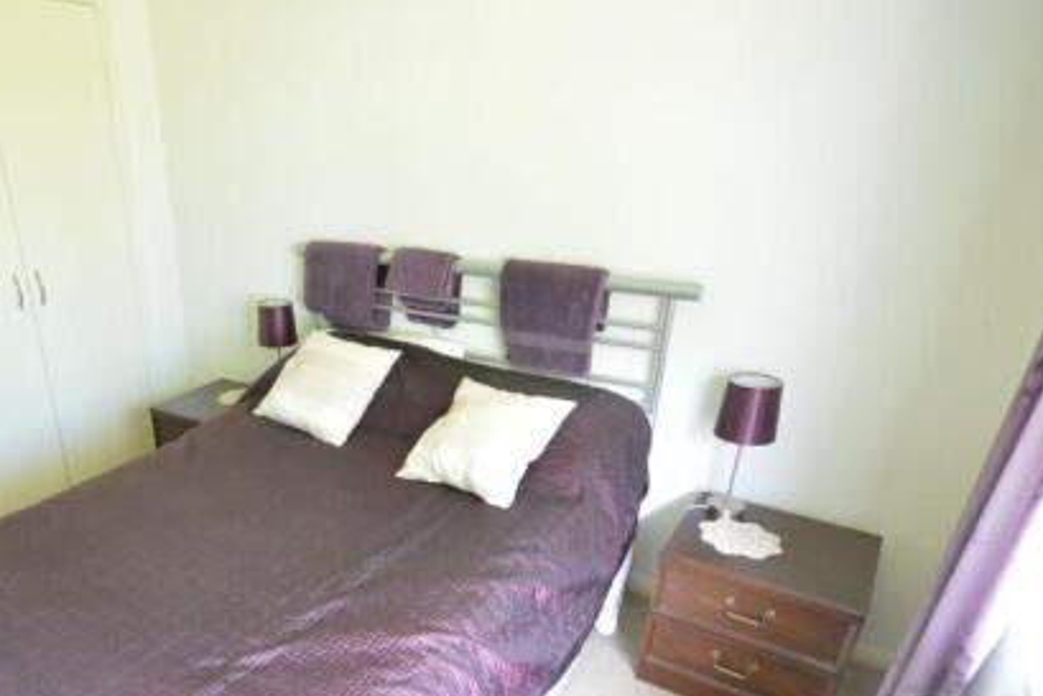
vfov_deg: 51.5
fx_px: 696
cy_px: 496
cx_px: 366
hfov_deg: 72.0
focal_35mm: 24
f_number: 6.3
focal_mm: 10
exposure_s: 1/6
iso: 400
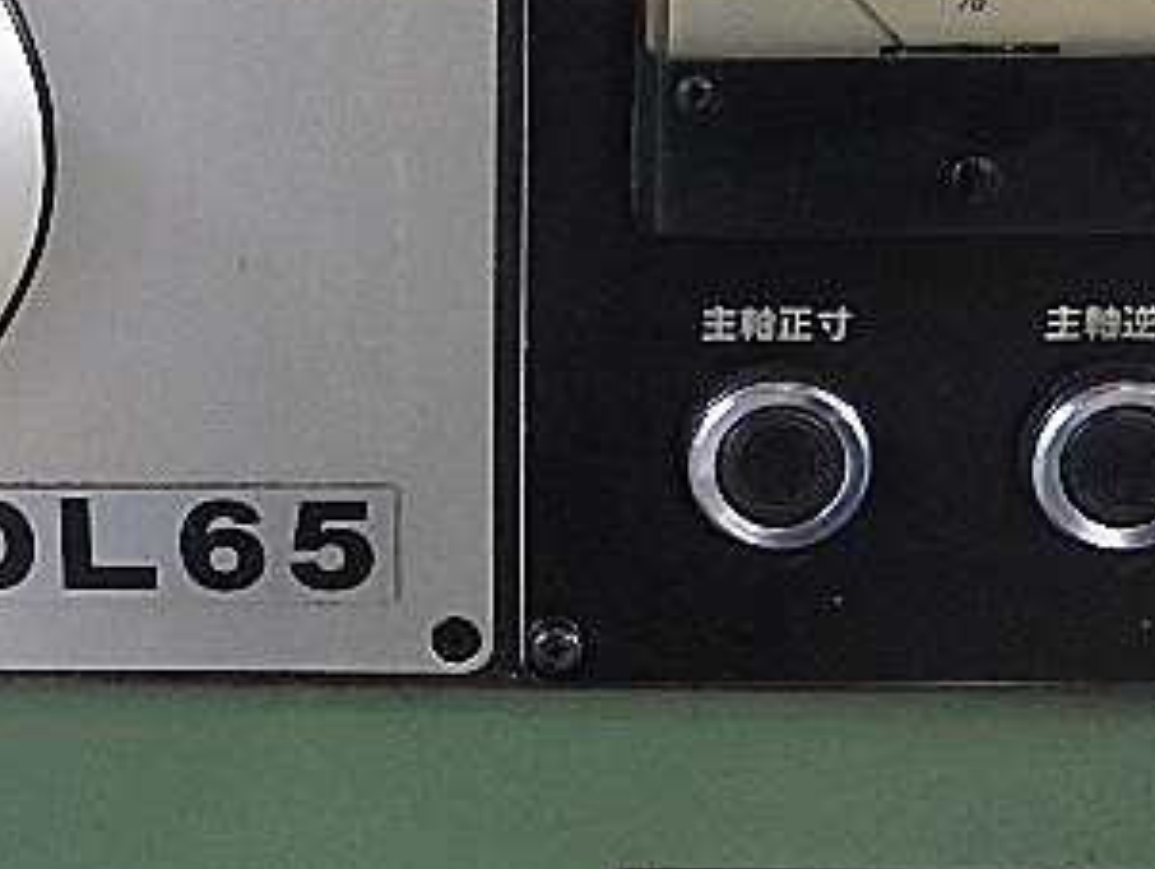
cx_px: 264
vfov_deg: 20.2
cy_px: 126
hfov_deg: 26.6
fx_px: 2404
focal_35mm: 72
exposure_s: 1/50
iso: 1000
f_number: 3.8
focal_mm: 6.1
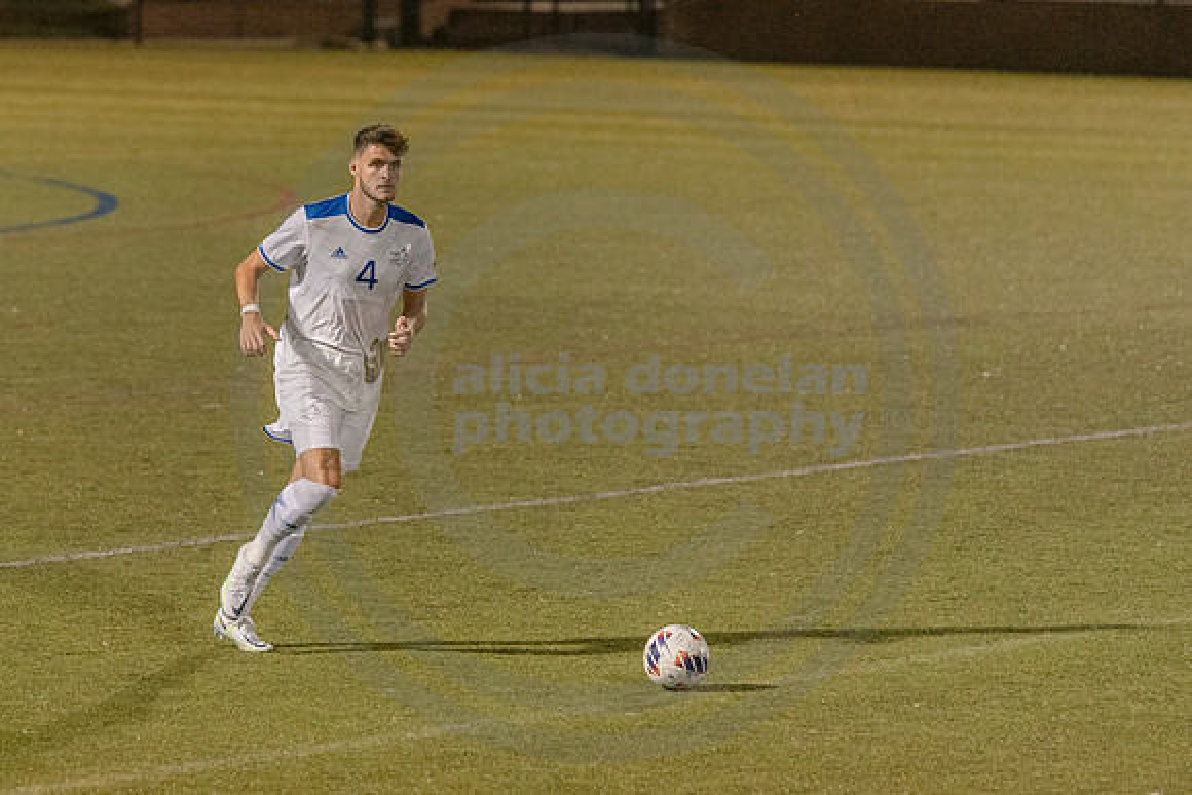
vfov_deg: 4.4
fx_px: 10381
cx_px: 339
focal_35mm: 313
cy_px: 206
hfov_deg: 6.6
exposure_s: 1/1250
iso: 3200
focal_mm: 200
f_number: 3.5
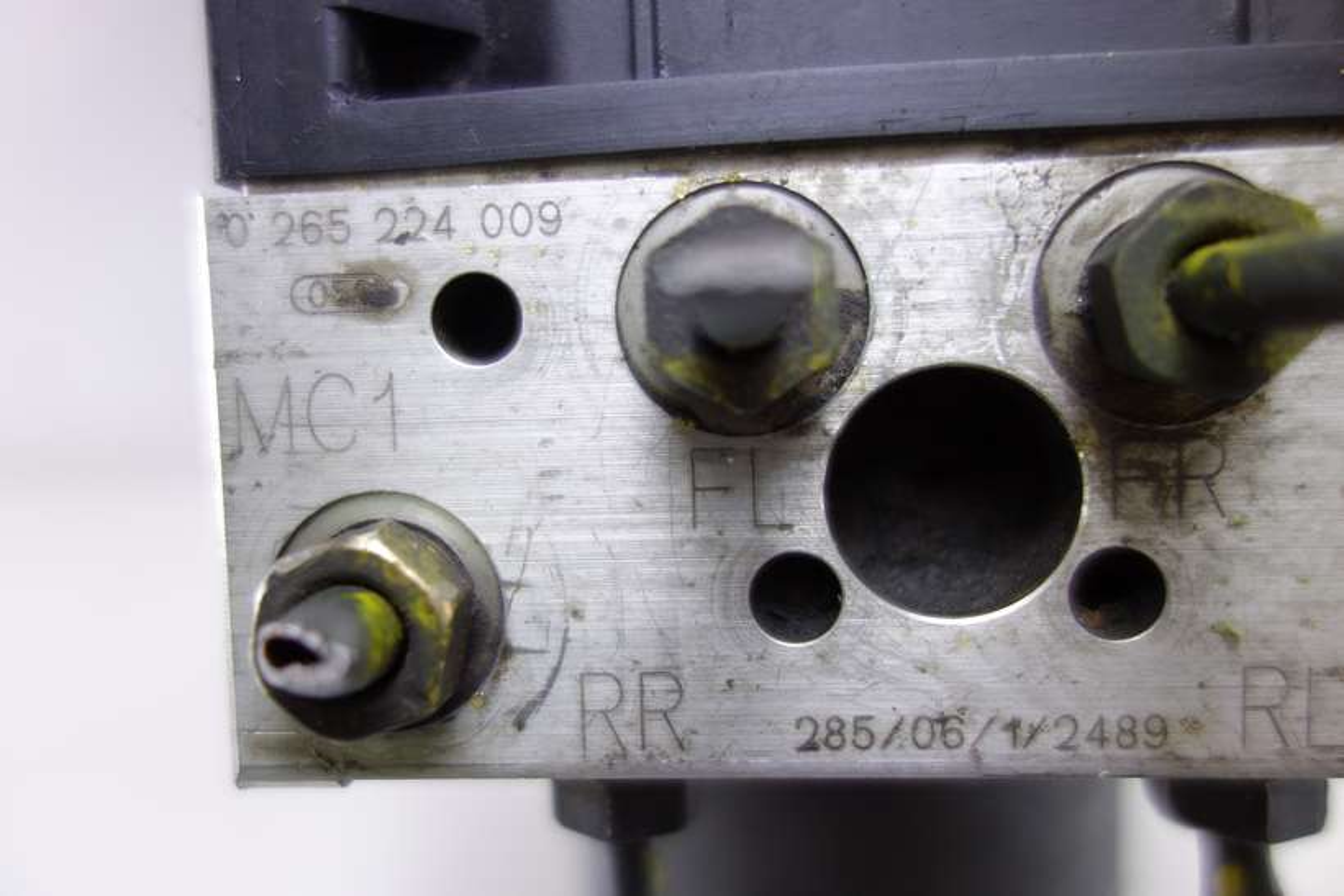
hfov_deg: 65.5
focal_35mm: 28
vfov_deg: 46.4
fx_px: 1045
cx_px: 672
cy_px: 448
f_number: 1.8
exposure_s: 1/80
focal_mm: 10.4
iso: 125
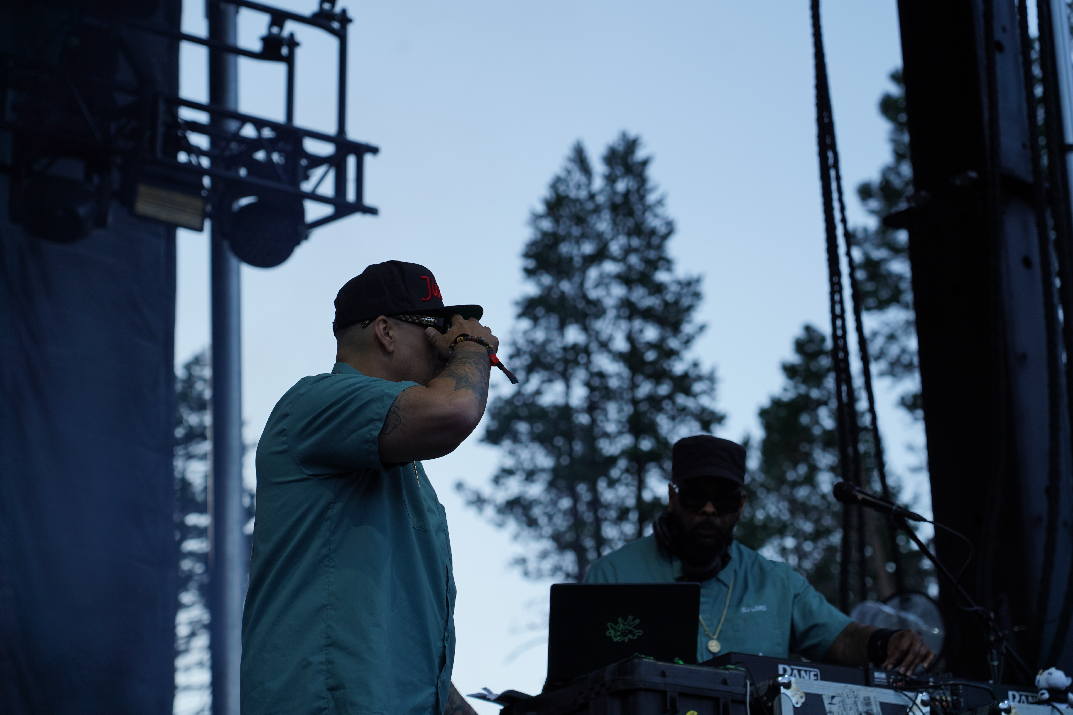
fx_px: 3129
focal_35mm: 105
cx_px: 536
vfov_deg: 13.0
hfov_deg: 19.5
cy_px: 358
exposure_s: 1/250
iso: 100
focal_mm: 105
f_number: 5.6
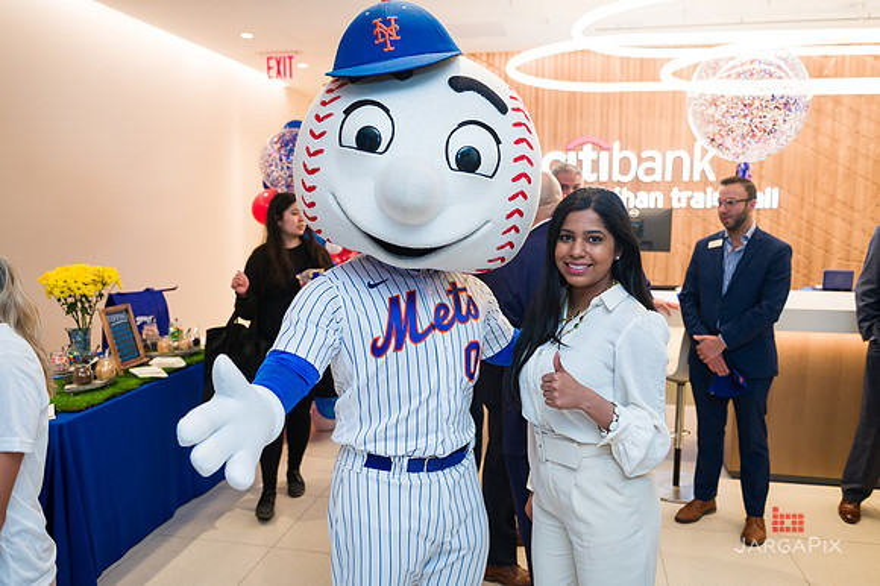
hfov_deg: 65.5
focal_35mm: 28
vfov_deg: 46.4
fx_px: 684
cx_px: 440
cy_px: 293
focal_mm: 28
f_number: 4
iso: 400
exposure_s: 1/200
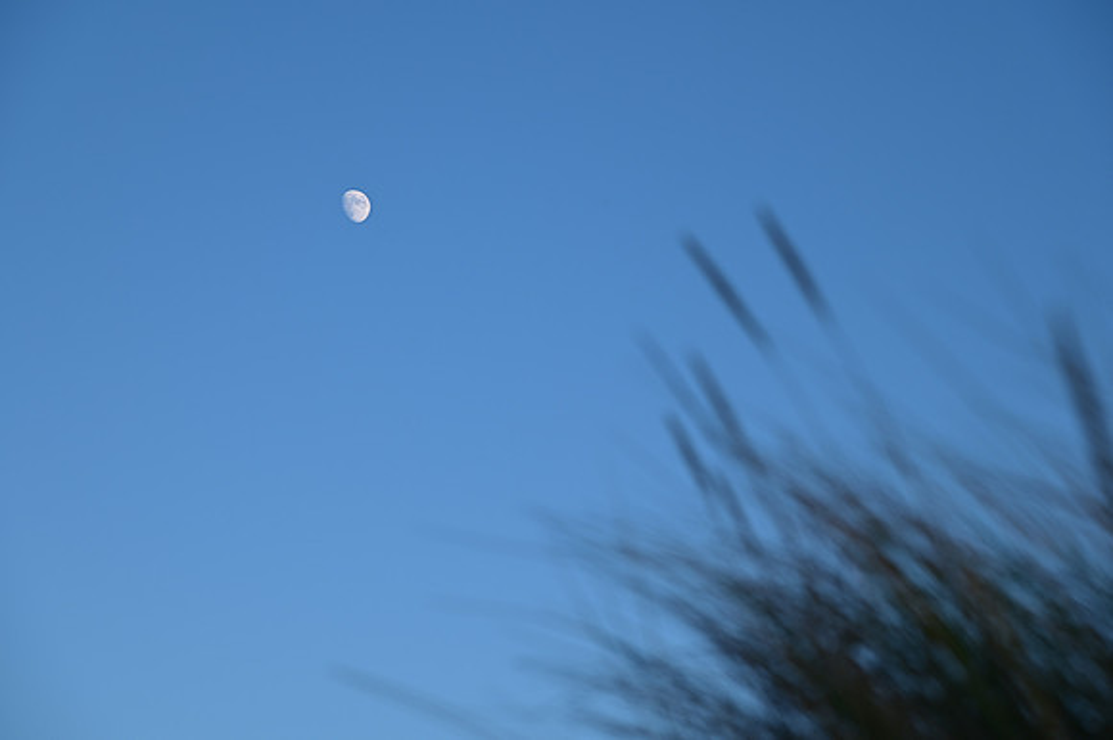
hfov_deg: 17.1
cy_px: 370
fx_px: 3708
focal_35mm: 120
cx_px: 556
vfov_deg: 11.4
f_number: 7.1
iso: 100
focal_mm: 120
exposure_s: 1/125
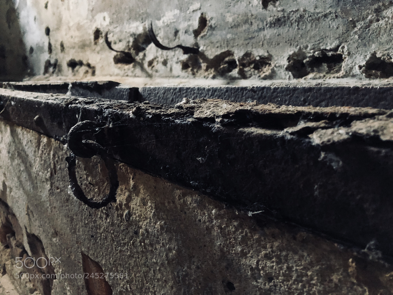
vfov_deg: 49.7
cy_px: 148
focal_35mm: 28
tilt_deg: -12.1
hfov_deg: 63.4
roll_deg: -2.4
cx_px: 196
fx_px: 318
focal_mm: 3.99
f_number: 1.8
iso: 200
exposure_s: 1/4
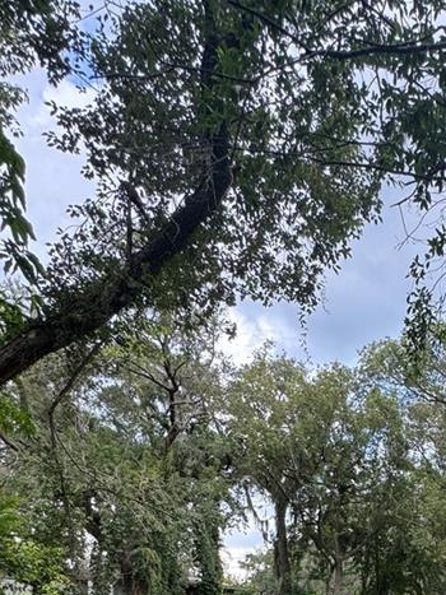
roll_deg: +0.0
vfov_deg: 41.7
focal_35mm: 36
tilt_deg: -1.2
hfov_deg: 34.3
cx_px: 491
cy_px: 642
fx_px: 619
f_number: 2.2
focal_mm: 2.22
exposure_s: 1/242
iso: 40
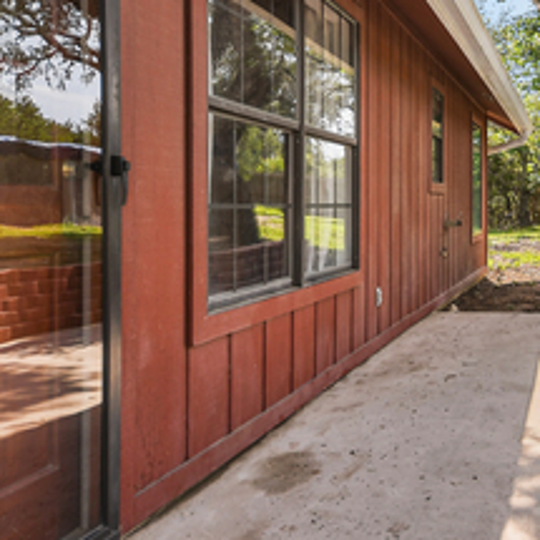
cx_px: 507
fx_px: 671
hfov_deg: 39.9
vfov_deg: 43.6
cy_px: 217
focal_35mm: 38
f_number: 5
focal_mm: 10
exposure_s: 1/250
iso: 125
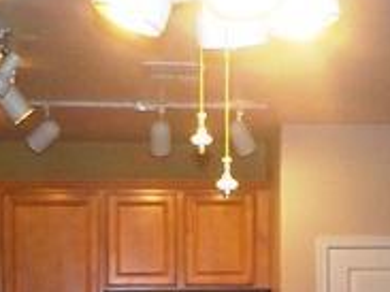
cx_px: 202
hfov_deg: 18.7
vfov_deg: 13.7
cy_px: 352
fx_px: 1182
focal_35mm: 105
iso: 200
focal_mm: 4.1
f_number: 3.3
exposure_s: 1/30
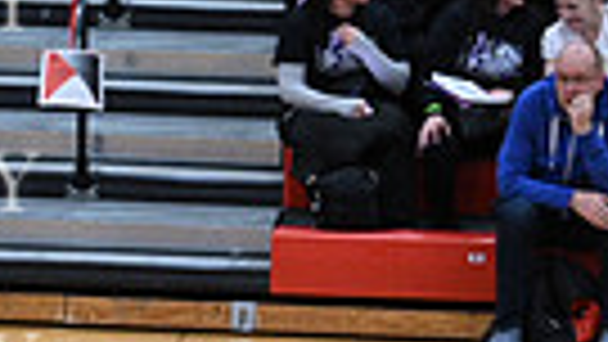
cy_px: 817
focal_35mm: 446
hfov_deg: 4.8
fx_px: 7192
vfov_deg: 2.7
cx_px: -613
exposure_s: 1/320
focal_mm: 99
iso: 4000
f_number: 4
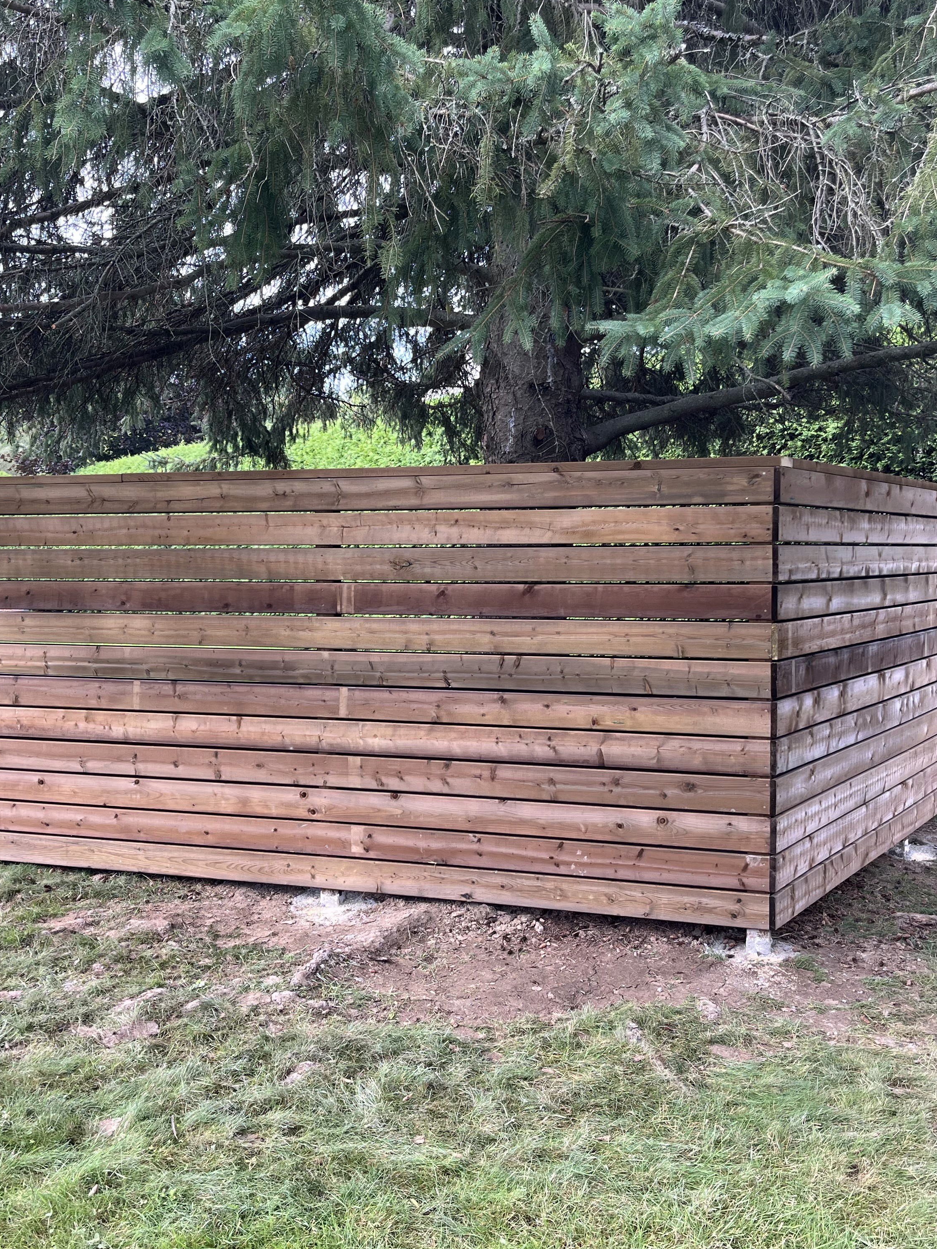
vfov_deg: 52.6
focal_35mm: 35
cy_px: 626
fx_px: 1263
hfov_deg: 40.7
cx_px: 457
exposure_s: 1/143
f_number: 1.6
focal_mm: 5.1
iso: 32
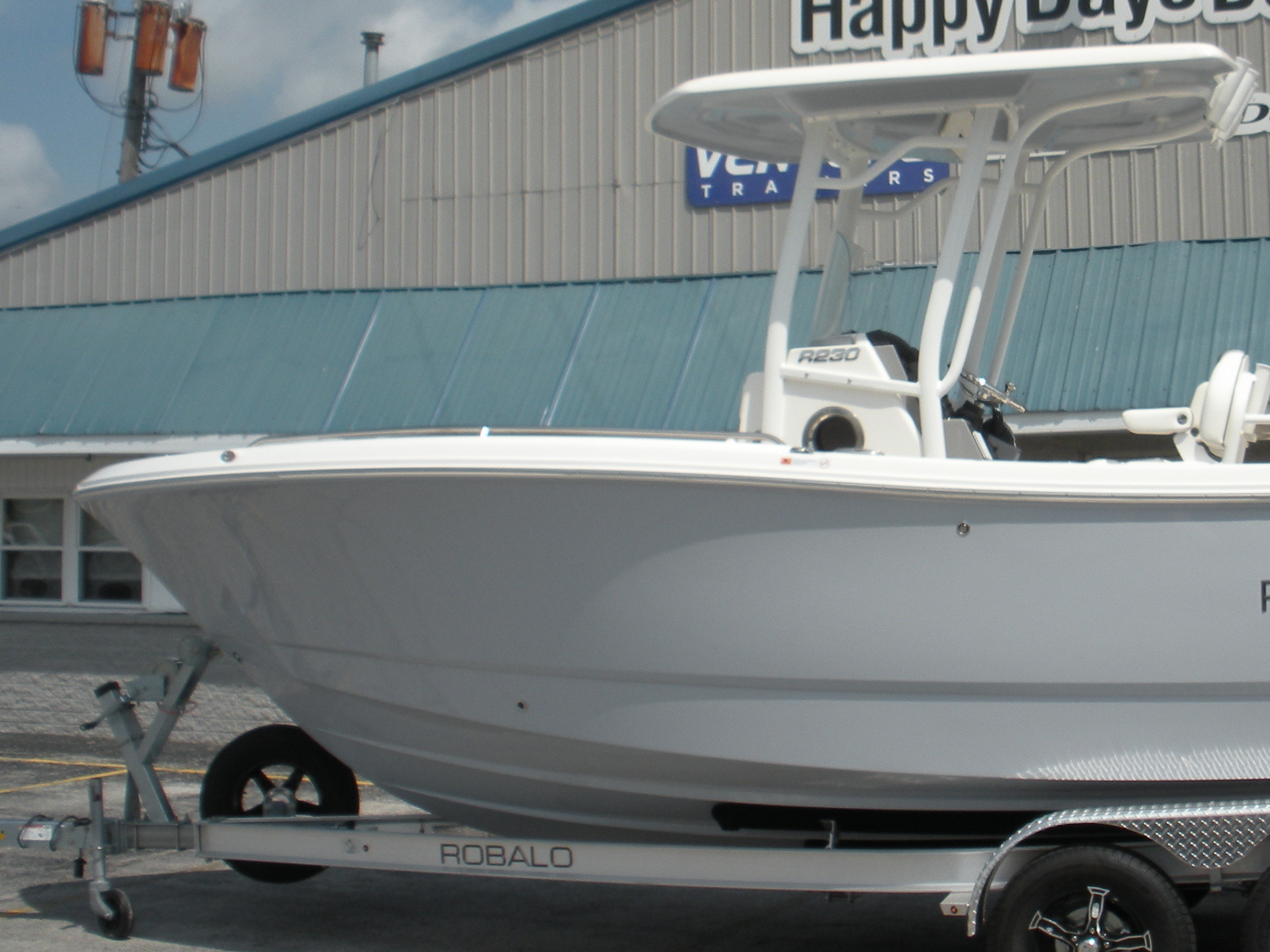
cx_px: 921
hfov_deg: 33.2
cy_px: 213
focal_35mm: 57
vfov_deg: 25.3
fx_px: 2091
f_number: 5.6
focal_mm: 6.3
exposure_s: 1/595
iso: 64
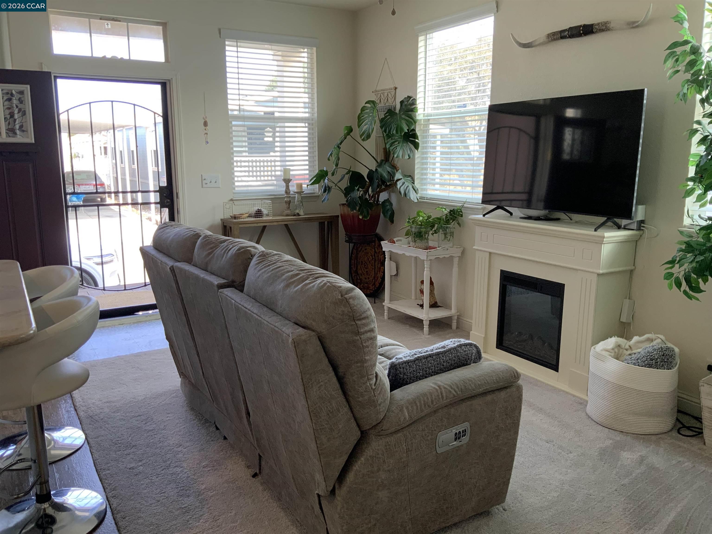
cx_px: 356
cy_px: 267
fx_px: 596
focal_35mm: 29
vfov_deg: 48.2
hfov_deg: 61.7
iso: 64
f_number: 1.8
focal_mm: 3
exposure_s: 1/120
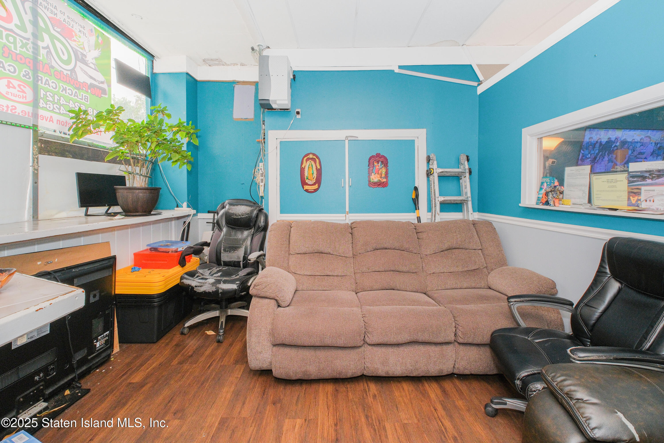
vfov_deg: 77.3
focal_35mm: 15
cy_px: 222
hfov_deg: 100.4
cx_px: 332
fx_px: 277
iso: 1250
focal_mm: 10
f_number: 8
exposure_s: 1/60
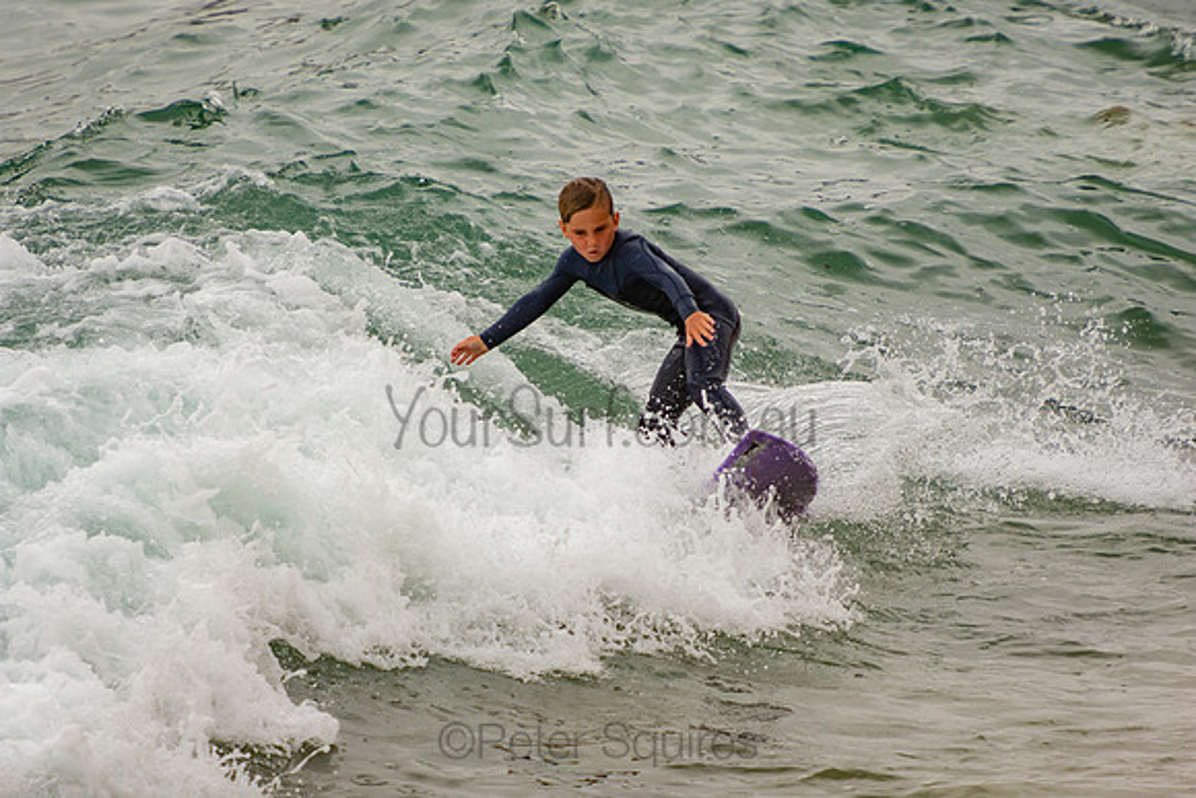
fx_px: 16947
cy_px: 399
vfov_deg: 2.7
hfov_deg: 4.0
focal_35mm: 510
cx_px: 598
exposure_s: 1/1250
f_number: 5.6
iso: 250
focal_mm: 340
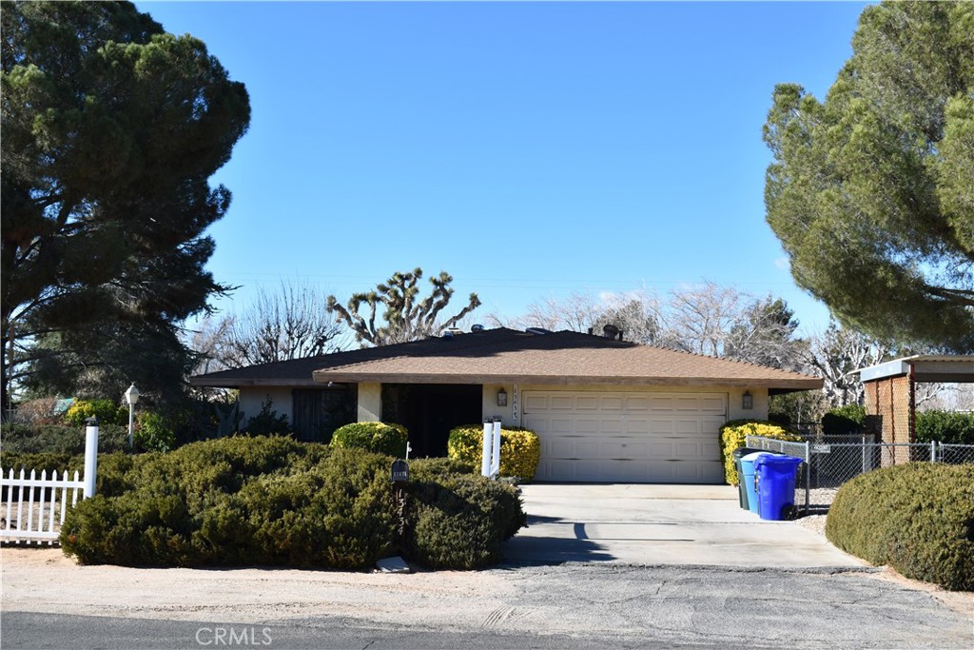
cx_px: 487
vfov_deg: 29.9
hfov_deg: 43.6
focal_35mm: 45
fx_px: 1218
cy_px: 325
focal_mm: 30
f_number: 8
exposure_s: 1/250
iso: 110
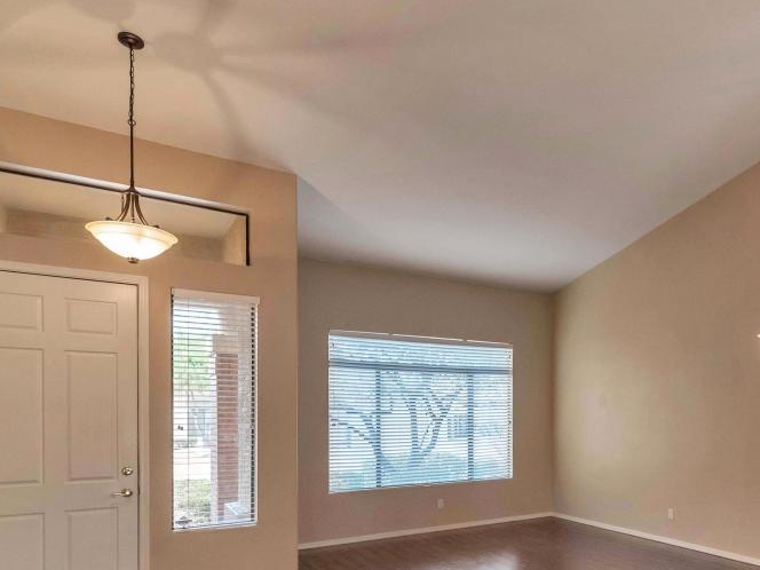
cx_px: 603
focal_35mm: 25
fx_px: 549
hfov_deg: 63.6
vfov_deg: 52.6
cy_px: 423
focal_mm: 15
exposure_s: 1/160
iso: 4000
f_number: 6.3
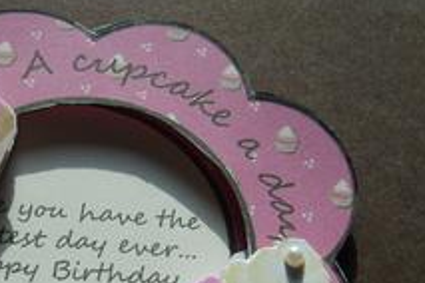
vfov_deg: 17.3
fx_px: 909
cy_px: 283
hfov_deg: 25.8
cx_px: 84
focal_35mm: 77
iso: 50
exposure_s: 1/500
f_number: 2.8
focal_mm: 5.8
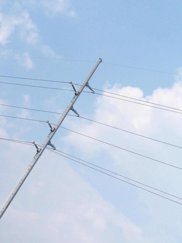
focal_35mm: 75
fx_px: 526
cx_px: 91
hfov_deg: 19.6
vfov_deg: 26.0
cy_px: 122
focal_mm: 12.4
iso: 400
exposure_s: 1/1600
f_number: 6.3
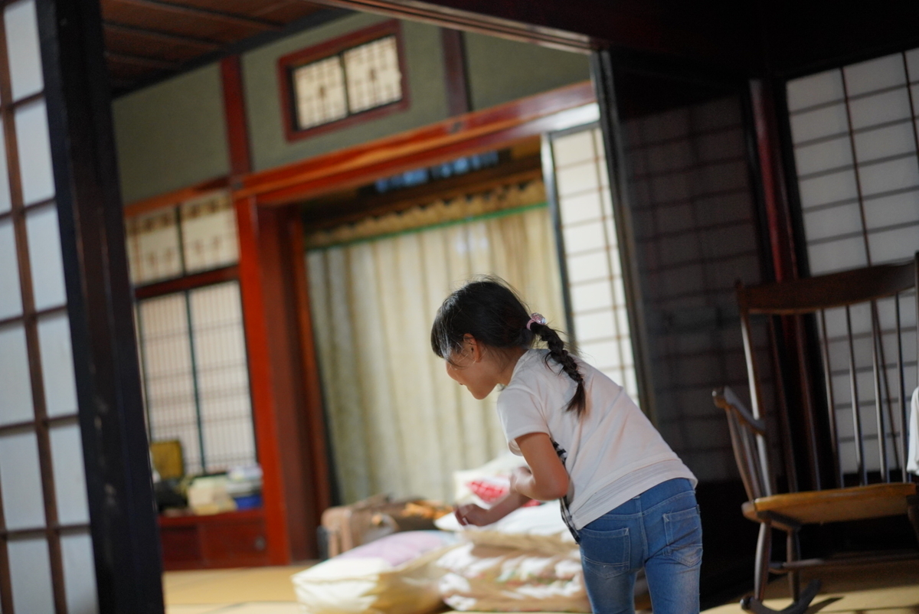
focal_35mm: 55
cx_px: 460
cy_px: 307
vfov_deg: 24.7
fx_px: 1405
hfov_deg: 36.2
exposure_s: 1/125
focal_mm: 55
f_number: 2
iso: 2000
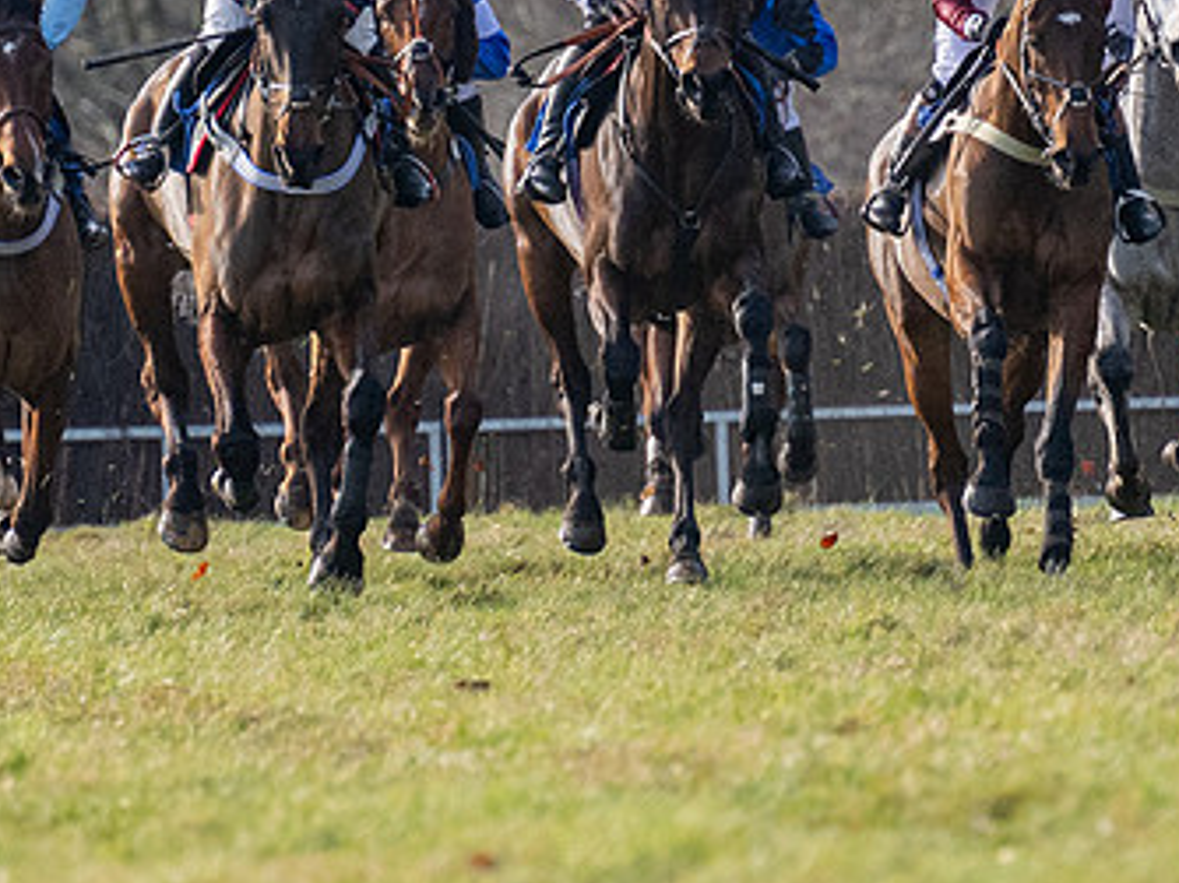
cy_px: 338
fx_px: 42491
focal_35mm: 1248
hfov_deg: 1.6
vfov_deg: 1.2
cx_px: 872
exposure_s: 1/2500
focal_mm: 260
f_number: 4
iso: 400
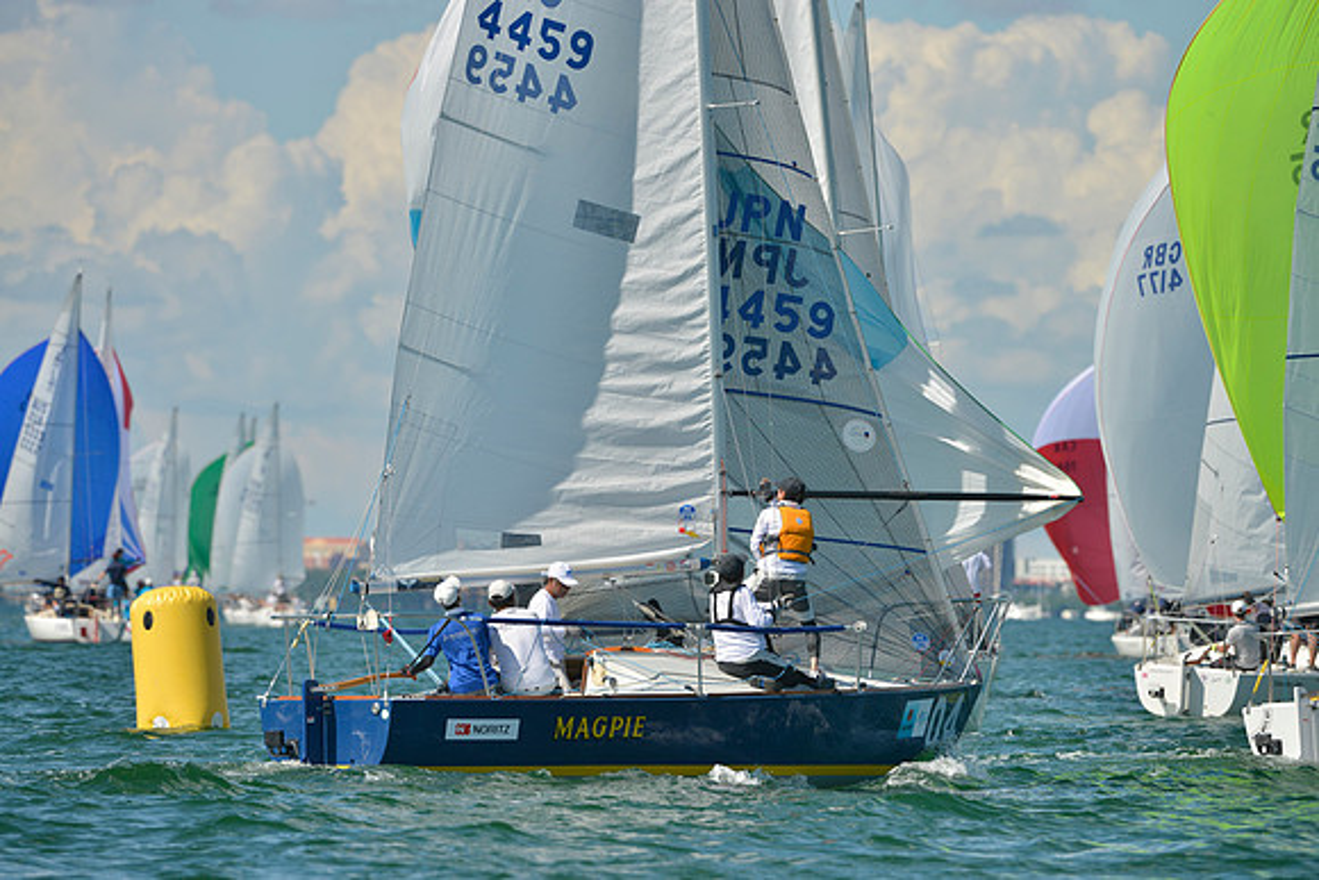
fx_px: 12460
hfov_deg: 6.1
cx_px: 660
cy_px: 440
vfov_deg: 4.0
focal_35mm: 340
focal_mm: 340
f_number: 5.6
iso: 200
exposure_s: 1/1250
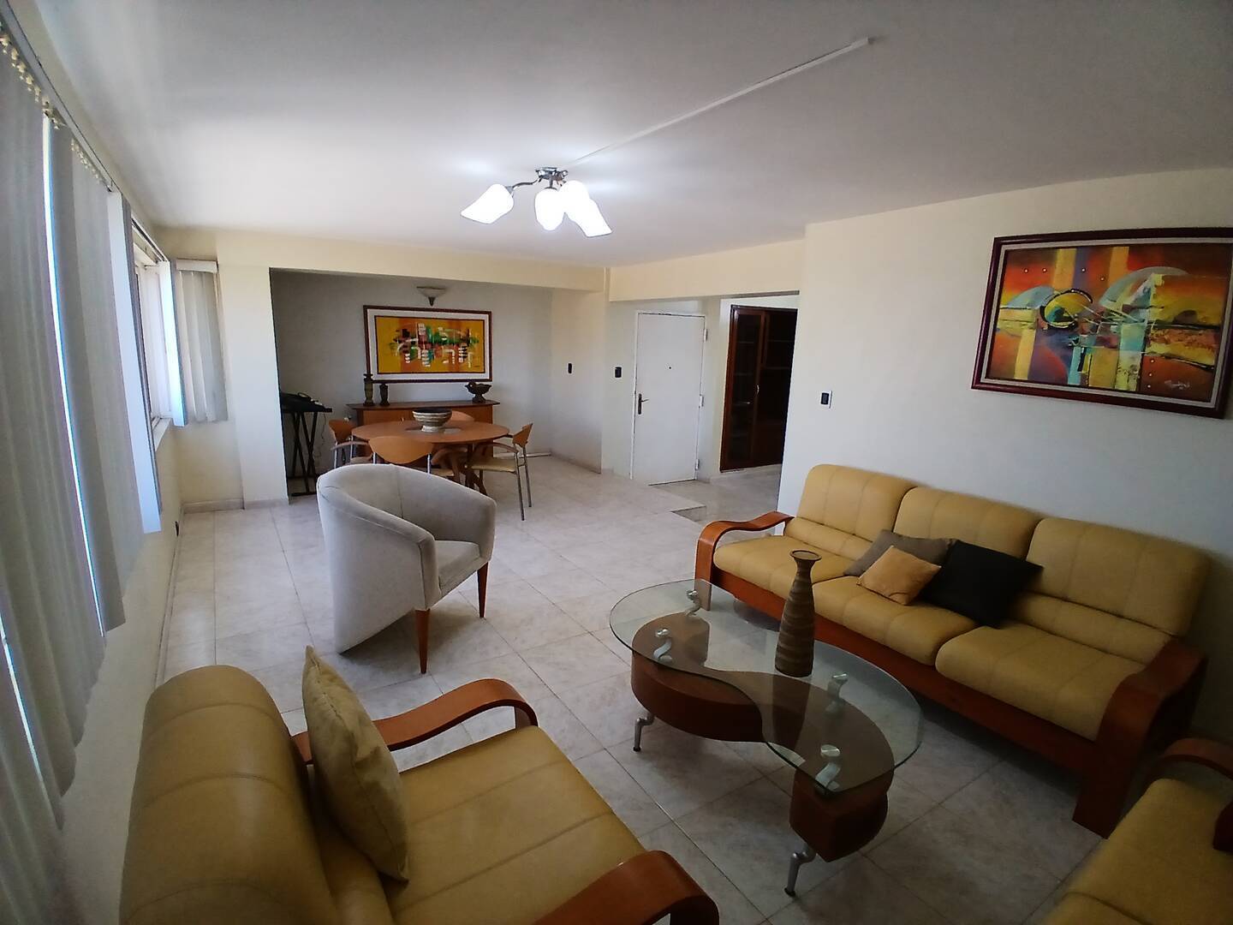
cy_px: 462
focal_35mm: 17
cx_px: 616
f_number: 2.2
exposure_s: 1/60
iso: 80
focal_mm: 1.4
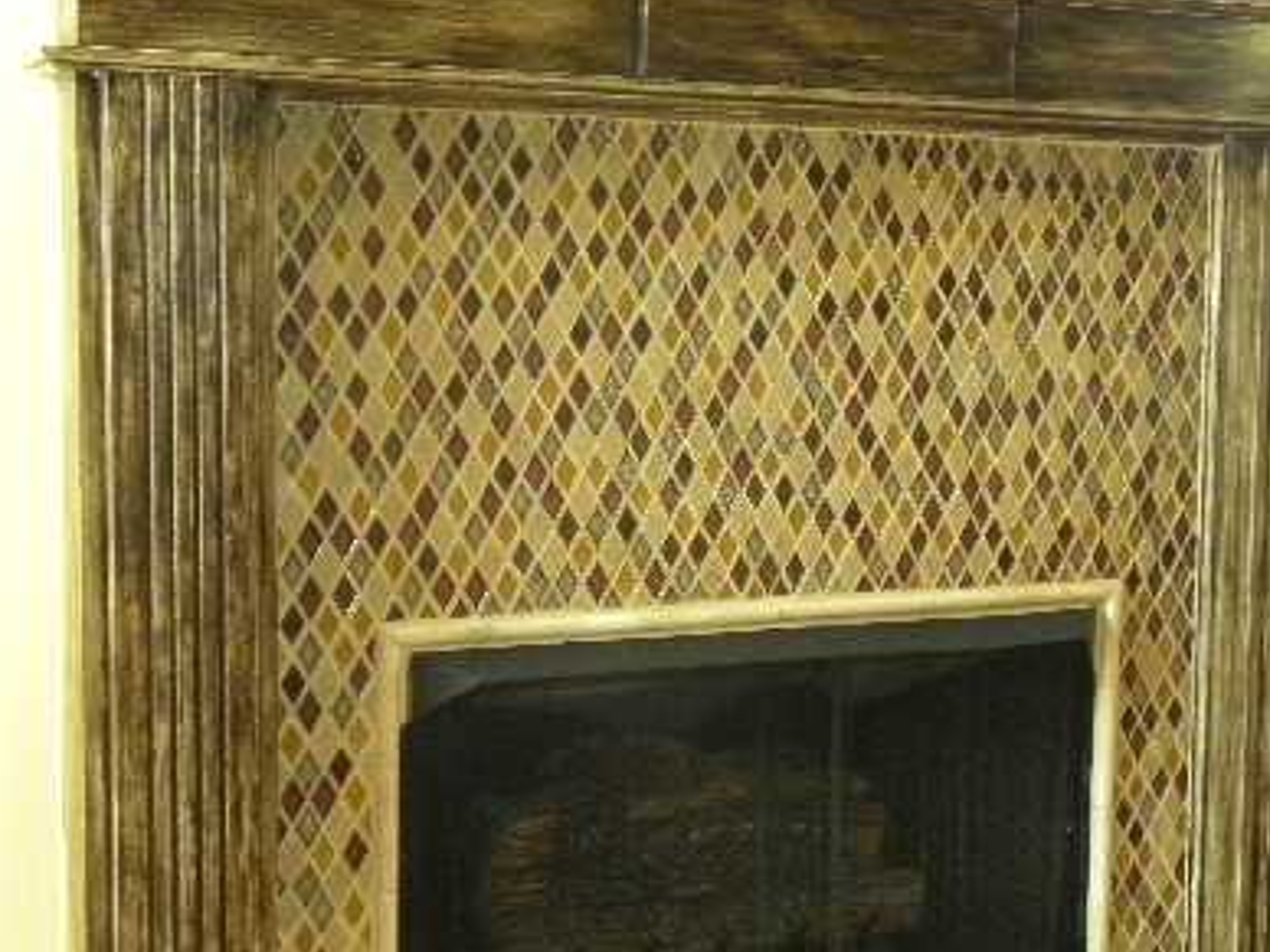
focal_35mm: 61
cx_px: 700
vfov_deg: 24.0
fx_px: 2238
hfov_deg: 31.7
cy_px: 487
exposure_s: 1/30
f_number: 3.2
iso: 400
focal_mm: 6.6
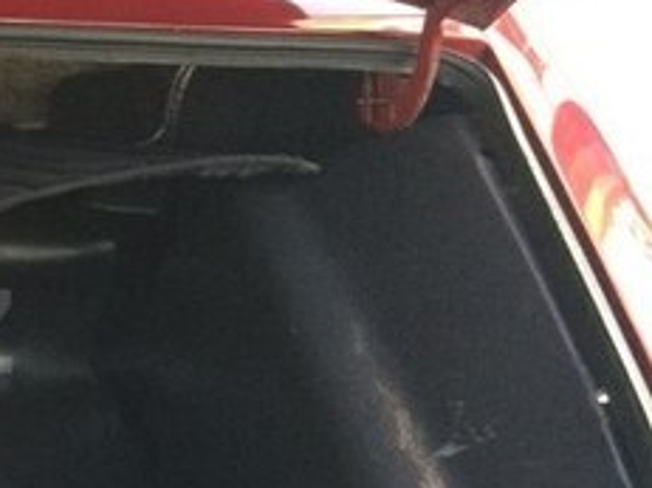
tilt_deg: -38.1
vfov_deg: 17.7
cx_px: -277
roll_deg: -2.3
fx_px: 1563
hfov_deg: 20.7
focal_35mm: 83
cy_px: 331
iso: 250
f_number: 2.2
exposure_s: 1/33
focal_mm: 4.15
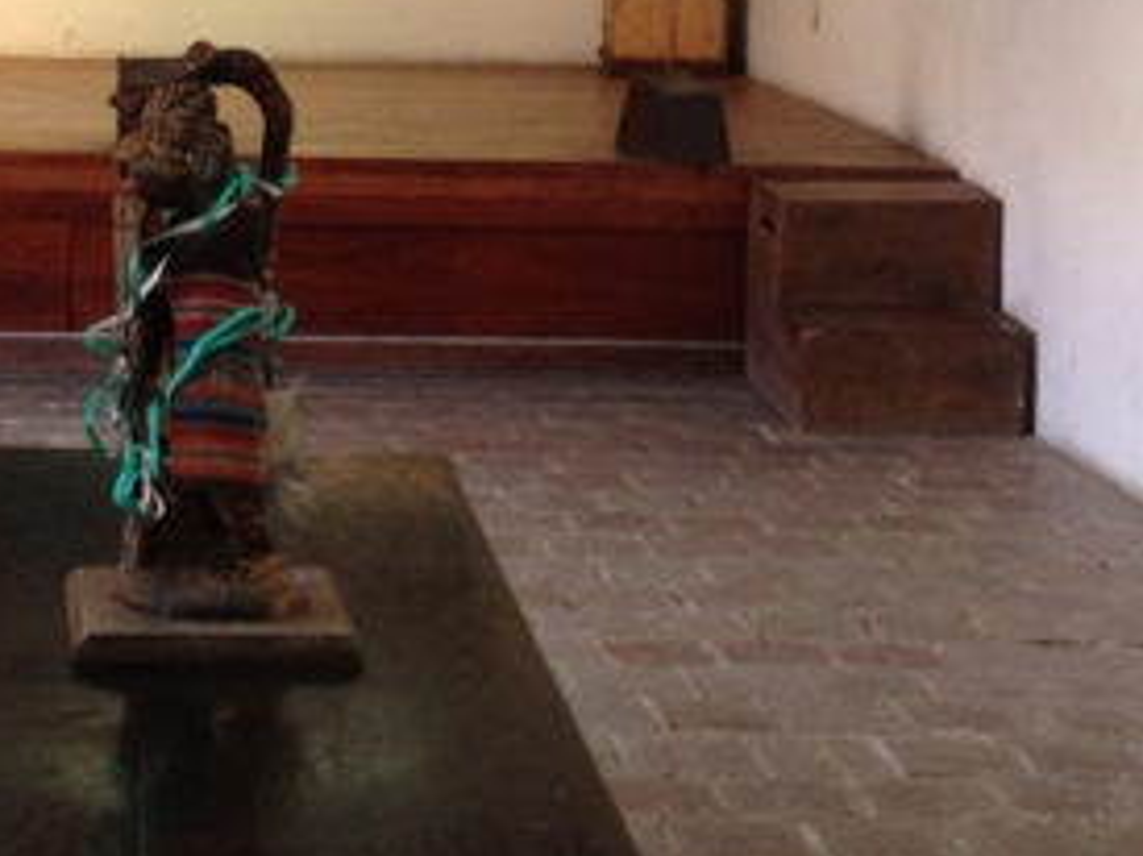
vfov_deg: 15.1
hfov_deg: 20.1
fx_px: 3168
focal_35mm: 96
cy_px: -42
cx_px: 150
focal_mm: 4.13
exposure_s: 1/20
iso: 80
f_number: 2.4
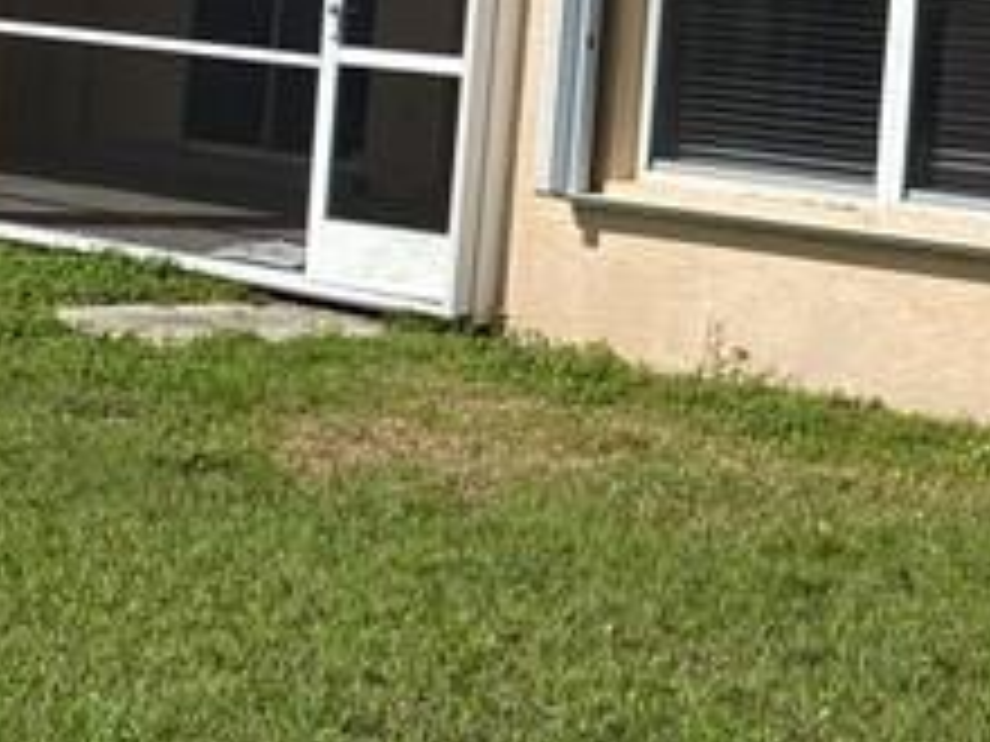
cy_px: -22
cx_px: 1472
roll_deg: -5.2
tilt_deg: +1.0
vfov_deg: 12.1
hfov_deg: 15.1
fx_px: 3461
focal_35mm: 121
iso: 32
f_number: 1.8
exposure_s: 1/3984
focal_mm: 4.25
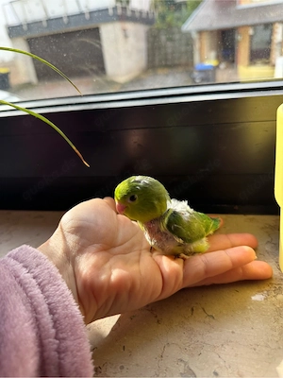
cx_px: 142
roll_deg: +6.7
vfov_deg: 71.6
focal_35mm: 24
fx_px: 262
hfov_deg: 56.8
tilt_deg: -27.5
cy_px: 189
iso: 64
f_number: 1.78
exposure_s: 1/155
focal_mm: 6.76
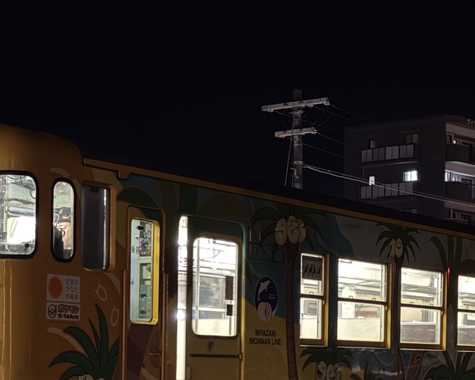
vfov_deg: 15.0
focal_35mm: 101
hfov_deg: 19.0
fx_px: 1420
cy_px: 370
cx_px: 176
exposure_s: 1/5
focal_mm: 6.76
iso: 400
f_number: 1.78
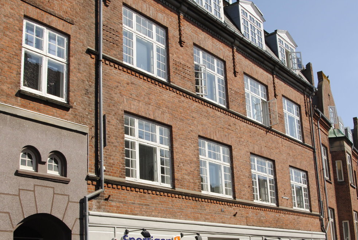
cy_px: 166
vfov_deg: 30.3
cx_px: 187
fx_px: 438
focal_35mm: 44
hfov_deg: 44.4
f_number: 10
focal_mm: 18
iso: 100
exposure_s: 1/200
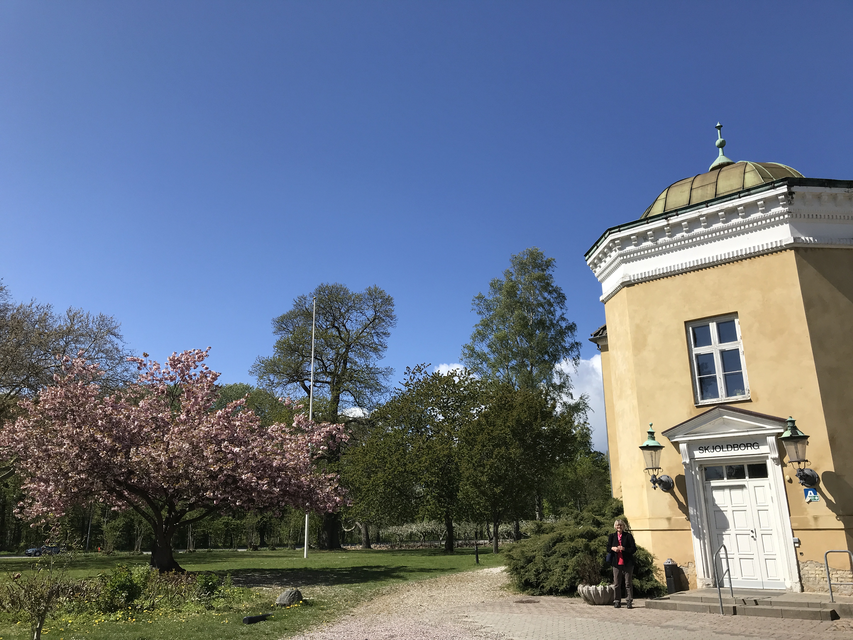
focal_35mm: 28
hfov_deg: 63.4
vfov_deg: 49.7
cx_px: 426
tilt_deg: +17.0
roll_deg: +1.1
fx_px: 690
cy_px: 320
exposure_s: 1/3096
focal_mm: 3.99
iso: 20
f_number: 1.8
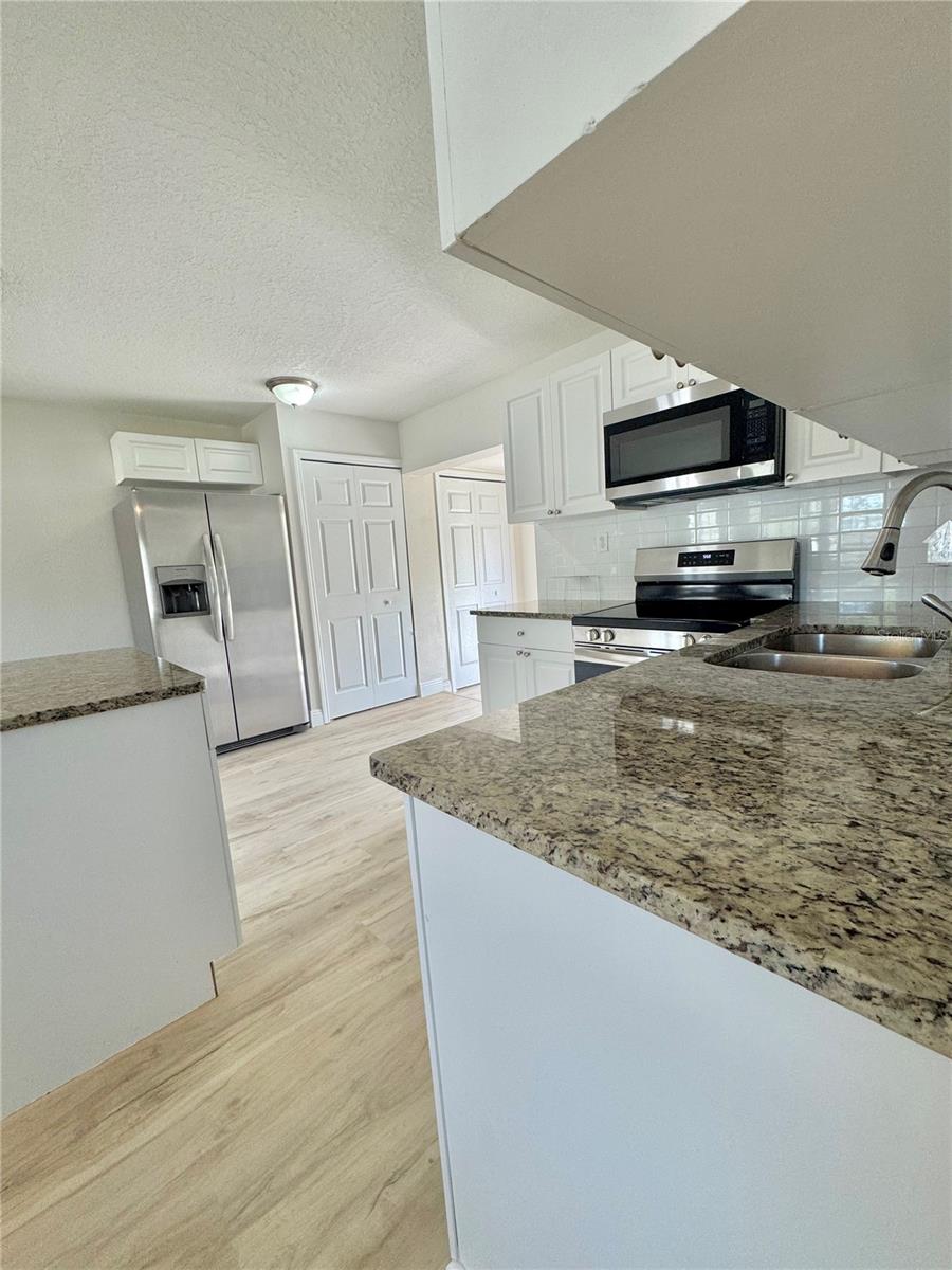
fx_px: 513
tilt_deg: -7.8
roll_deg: +3.8
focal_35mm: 14
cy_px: 635
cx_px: 476
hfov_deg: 85.7
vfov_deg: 102.1
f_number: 2.2
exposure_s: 1/120
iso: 125
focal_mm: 2.22
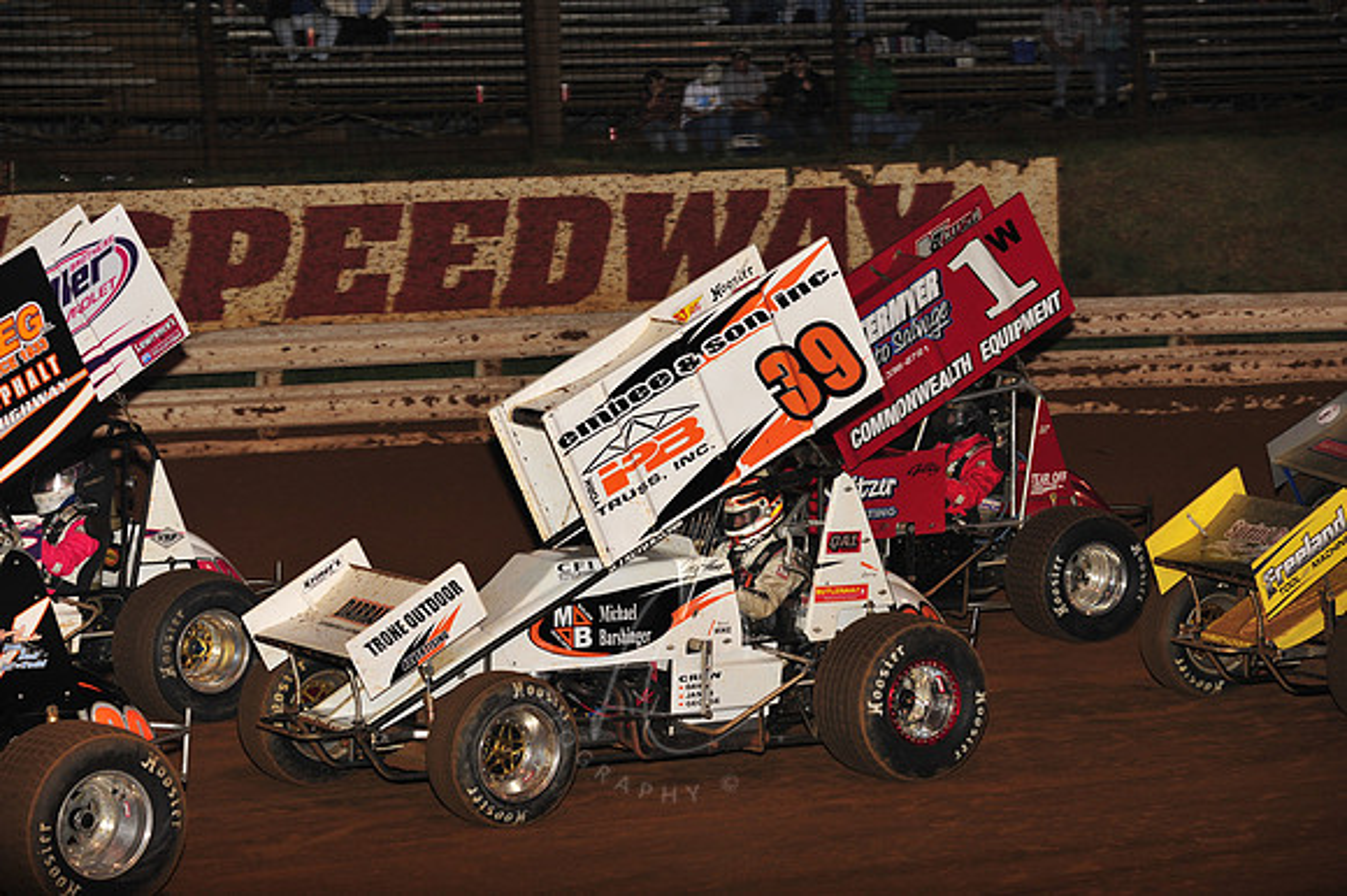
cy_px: 448
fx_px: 5048
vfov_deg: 10.1
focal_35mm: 135
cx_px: 674
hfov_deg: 15.2
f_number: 6.3
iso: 800
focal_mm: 135
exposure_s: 1/320
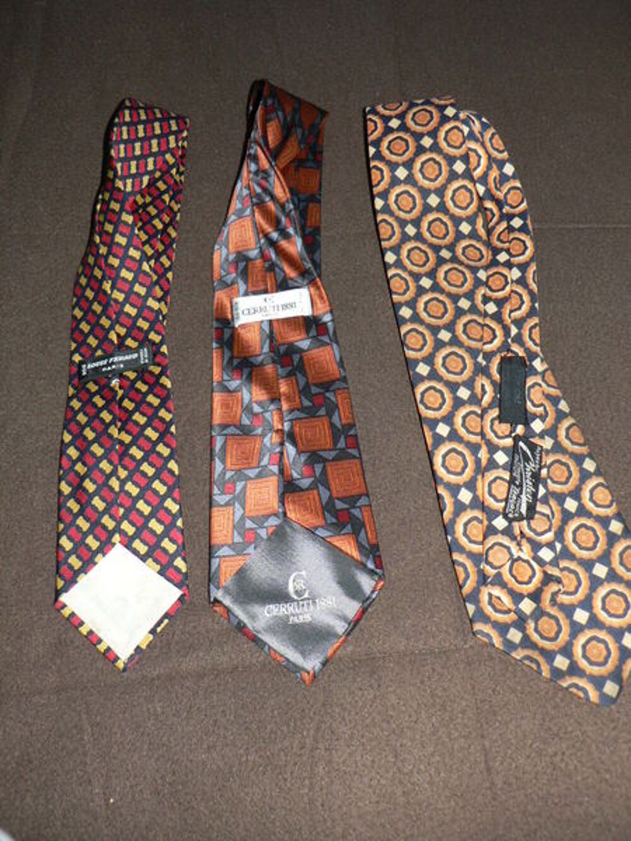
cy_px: 420
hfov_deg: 39.7
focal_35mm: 36
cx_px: 316
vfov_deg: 51.4
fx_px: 875
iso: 100
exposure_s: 1/60
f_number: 2.8
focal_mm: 6
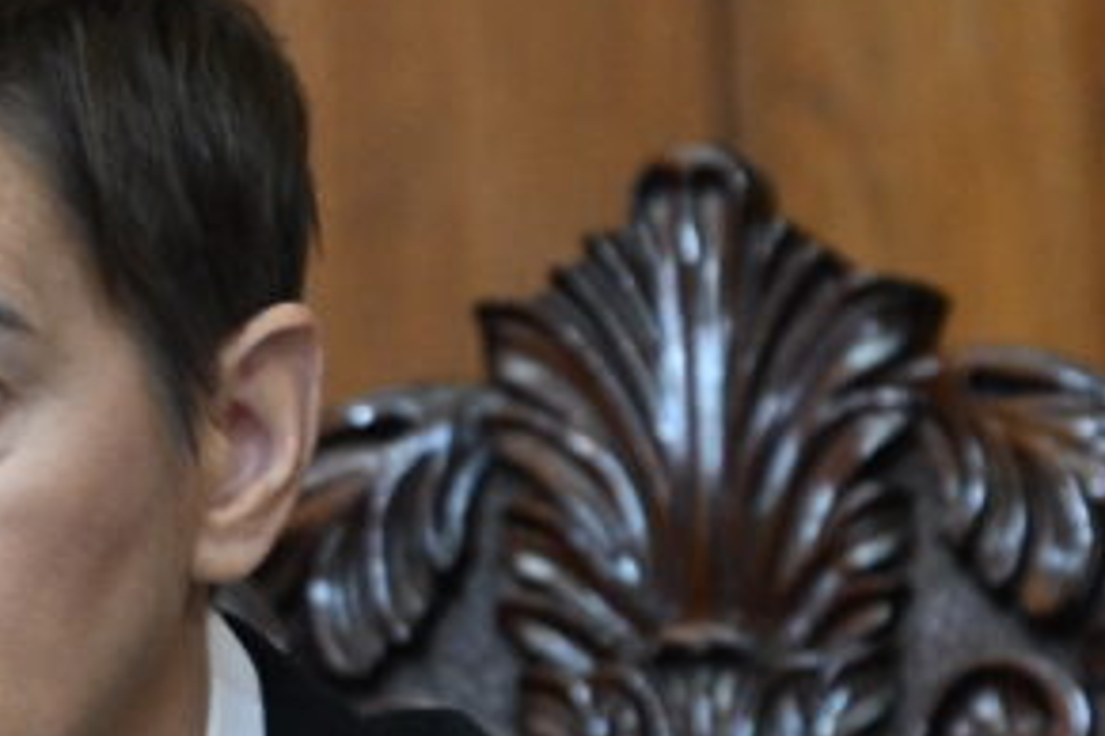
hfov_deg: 2.0
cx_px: -277
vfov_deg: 1.3
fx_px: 32441
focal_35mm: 1057
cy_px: 639
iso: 2500
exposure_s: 1/250
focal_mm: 200
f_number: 4
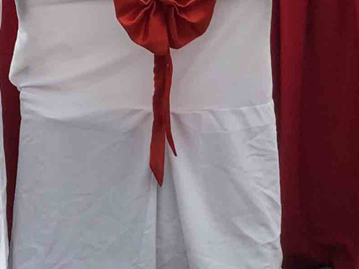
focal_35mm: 267
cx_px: -447
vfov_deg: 5.4
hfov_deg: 7.1
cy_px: -298
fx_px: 2768
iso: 16
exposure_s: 1/50
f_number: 2.4
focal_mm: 6
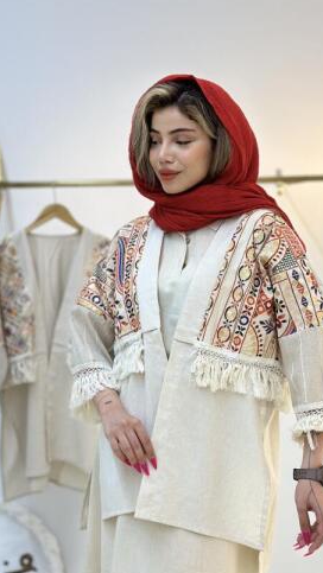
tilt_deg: +0.6
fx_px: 989
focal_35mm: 65
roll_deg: -0.2
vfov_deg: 32.3
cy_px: 273
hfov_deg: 18.5
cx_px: 132
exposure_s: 1/233
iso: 80
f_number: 1.78
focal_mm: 6.86
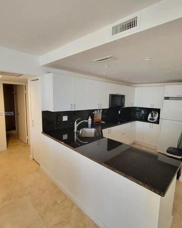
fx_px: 115
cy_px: 114
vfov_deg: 89.7
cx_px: 107
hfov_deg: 76.3
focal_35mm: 17
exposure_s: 1/60
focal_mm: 2.2
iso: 320
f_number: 2.2
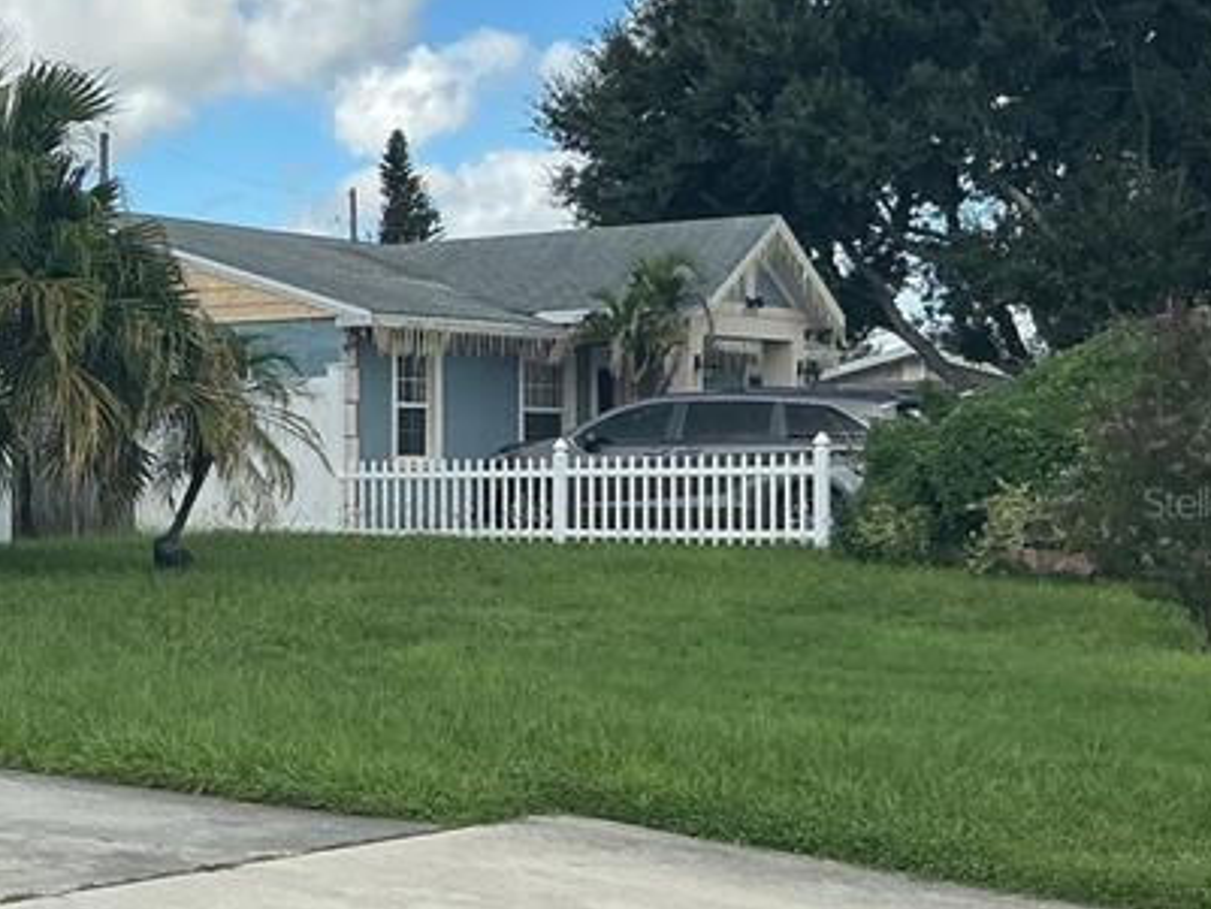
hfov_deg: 24.1
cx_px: -220
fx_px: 2590
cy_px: 501
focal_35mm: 74
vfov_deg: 19.9
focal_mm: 3
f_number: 1.8
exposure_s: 1/1730
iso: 25
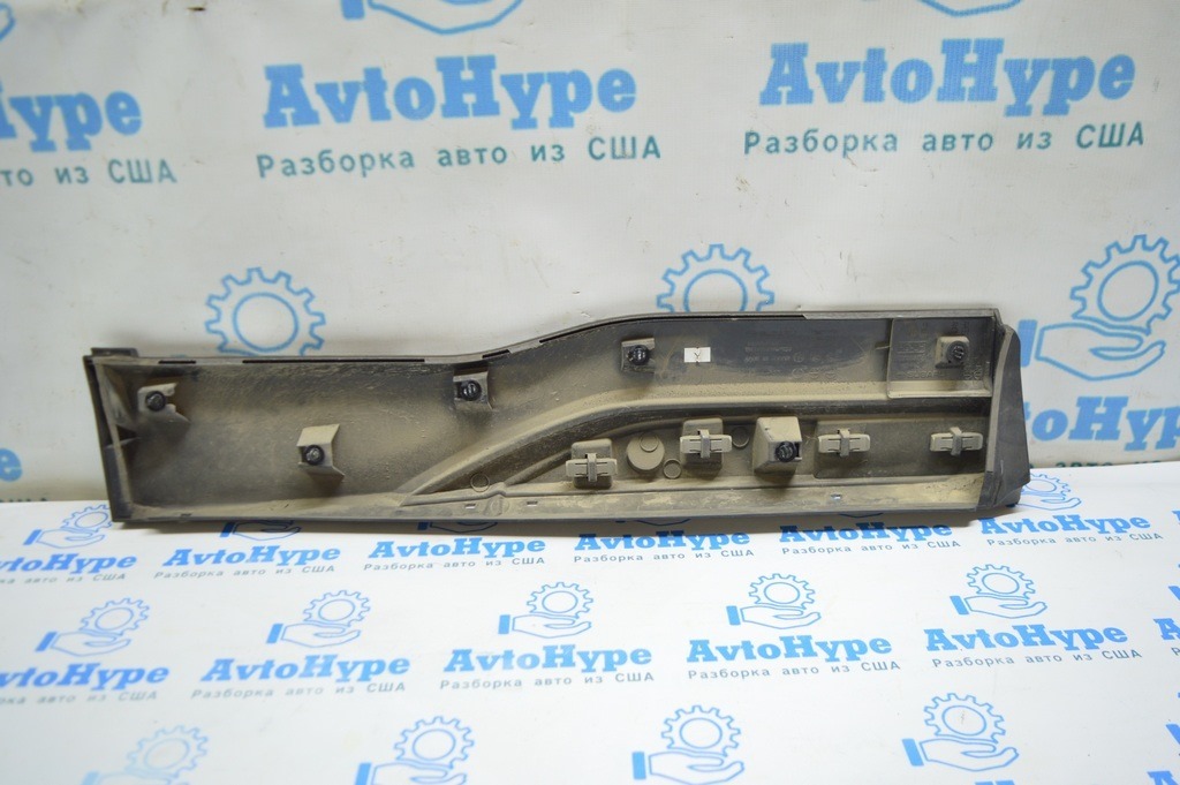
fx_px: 983
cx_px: 590
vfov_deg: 43.5
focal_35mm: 30
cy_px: 392
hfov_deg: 62.0
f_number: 3.8
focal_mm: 20
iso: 400
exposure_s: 1/40
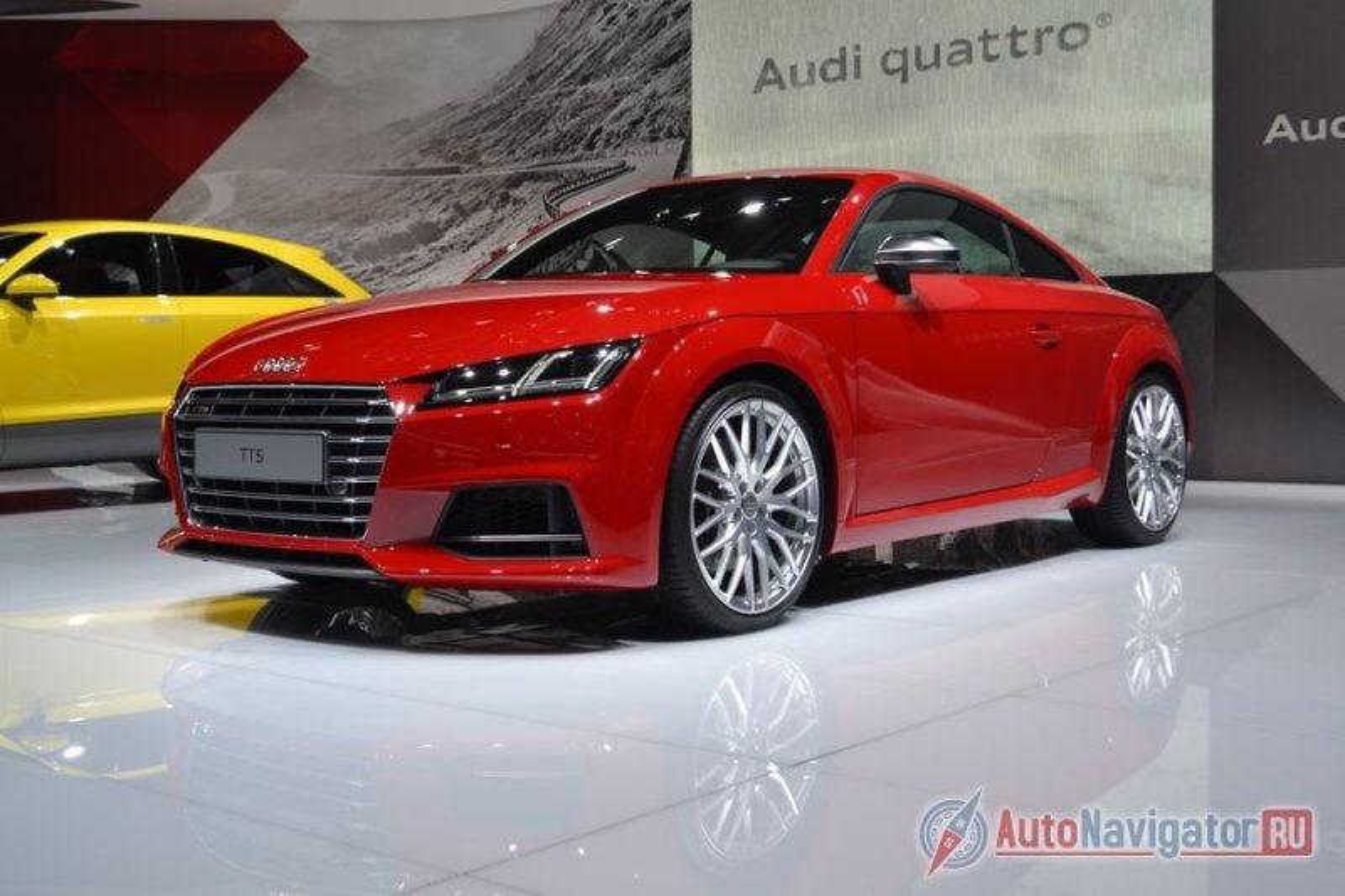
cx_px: 672
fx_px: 1569
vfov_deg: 31.9
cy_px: 448
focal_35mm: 42
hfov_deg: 46.4
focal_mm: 28
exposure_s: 1/125
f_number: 5.6
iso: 280
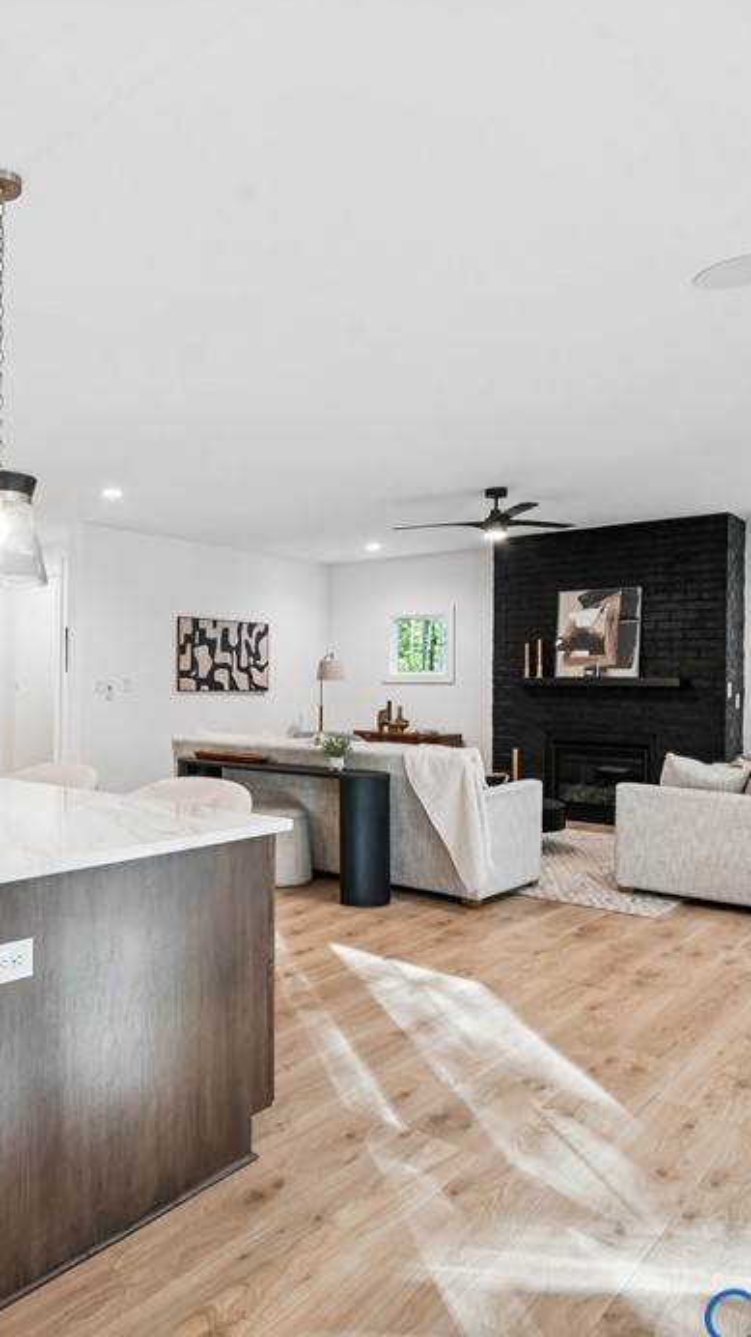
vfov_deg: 78.7
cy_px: 675
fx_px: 815
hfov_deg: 45.0
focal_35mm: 23
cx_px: 75
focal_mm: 14
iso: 200
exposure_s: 1/6
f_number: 8
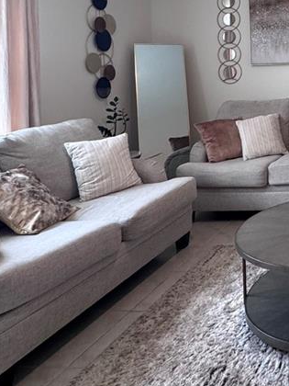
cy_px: 51
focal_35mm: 40
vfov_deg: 43.4
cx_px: 380
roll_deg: +2.3
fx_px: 445
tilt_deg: +1.9
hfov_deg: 28.9
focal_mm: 2.22
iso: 250
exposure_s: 1/120
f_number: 2.2
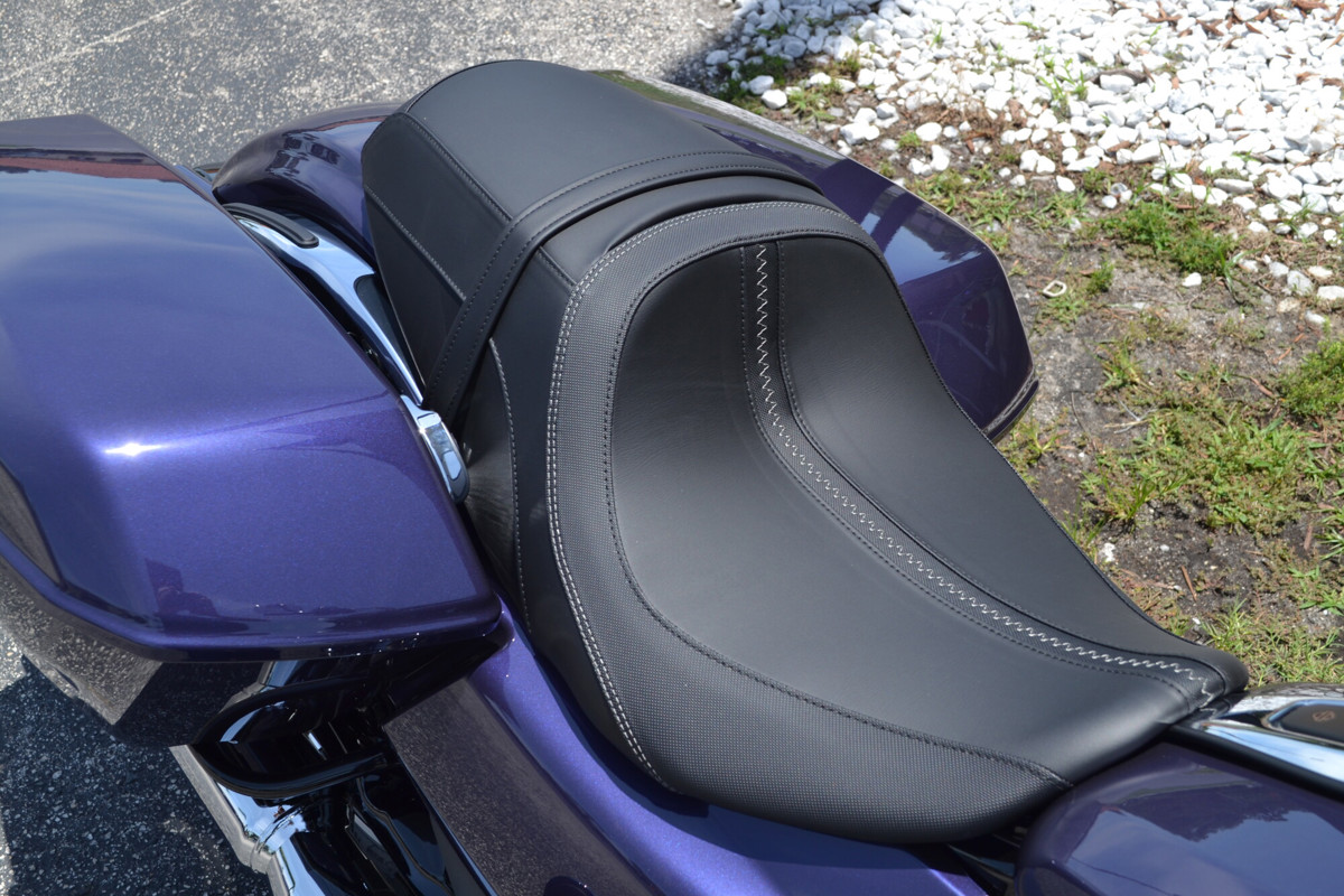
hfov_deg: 49.6
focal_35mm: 39
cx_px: 672
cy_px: 448
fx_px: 1456
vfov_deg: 34.2
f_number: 7.1
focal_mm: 26
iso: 100
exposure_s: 1/200
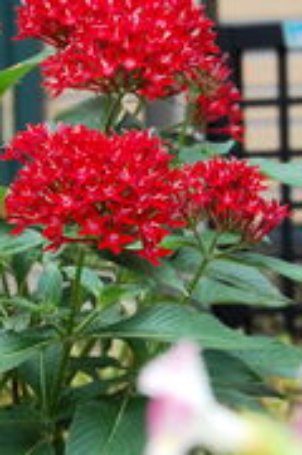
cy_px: 302
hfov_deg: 7.5
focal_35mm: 183
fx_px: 2311
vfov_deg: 11.2
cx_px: 177
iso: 200
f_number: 7.1
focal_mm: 46
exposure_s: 1/200
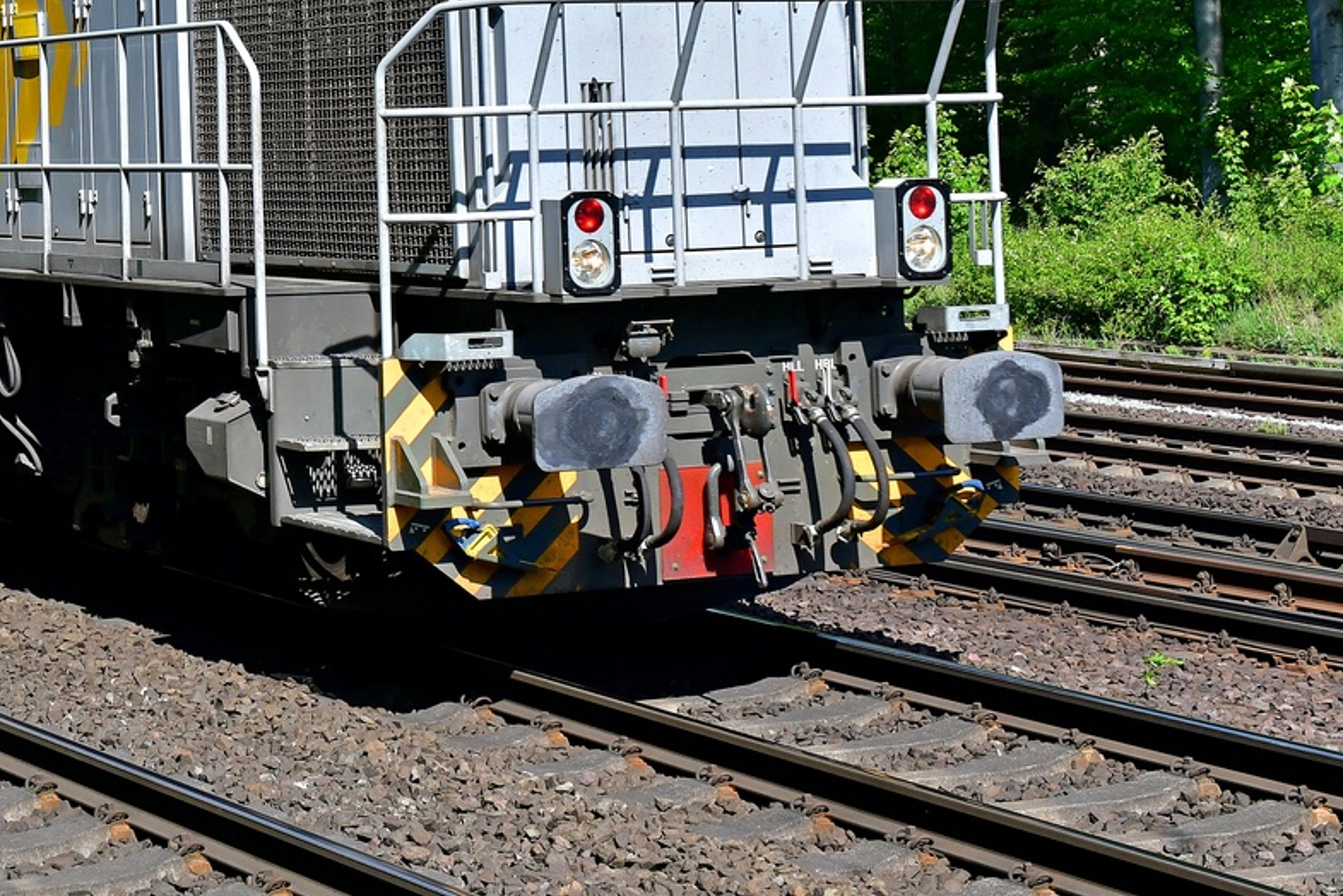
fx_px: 3284
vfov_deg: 15.2
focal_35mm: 88
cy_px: -36
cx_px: 2
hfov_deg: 22.2
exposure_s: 1/1000
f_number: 7.1
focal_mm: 36
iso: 400
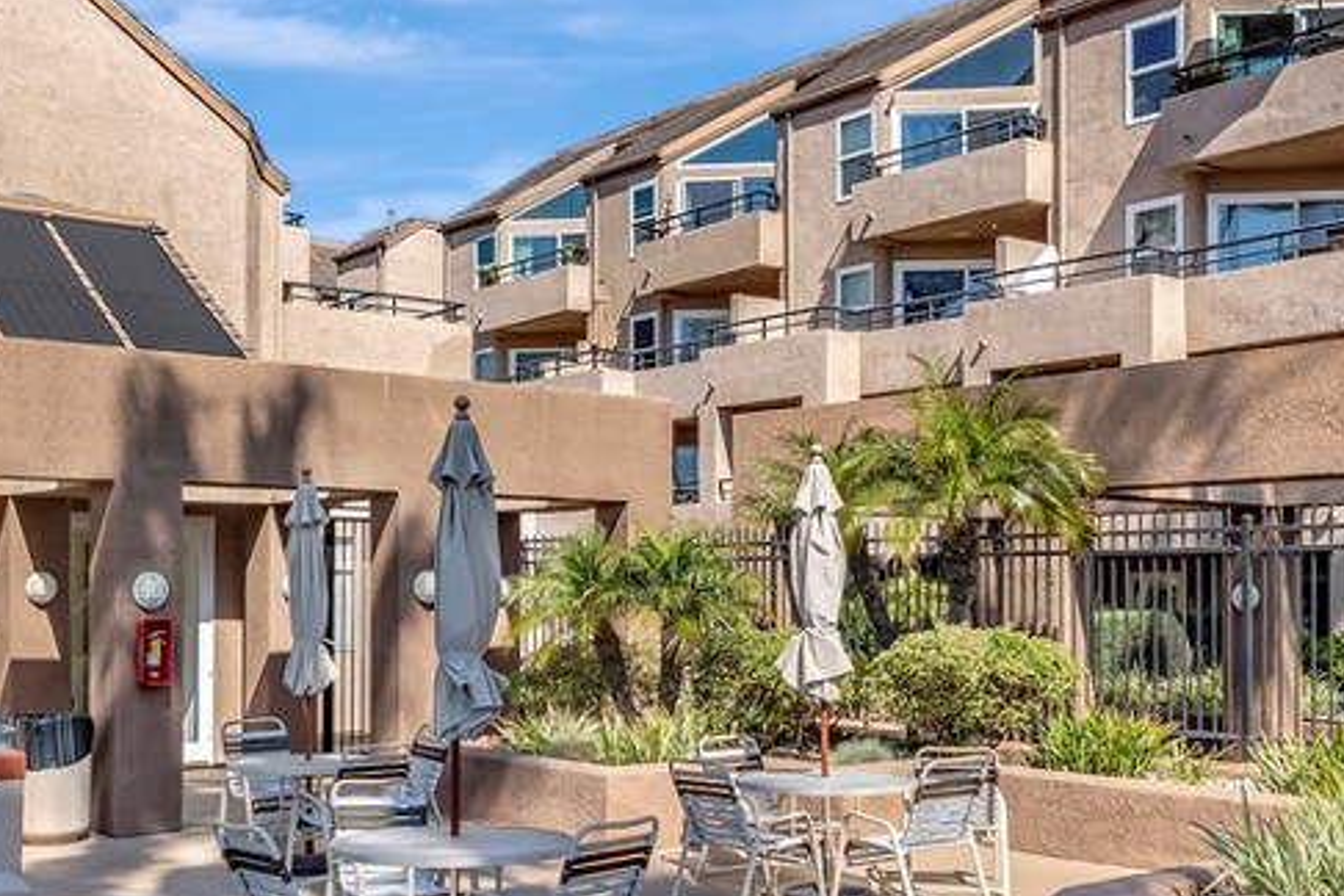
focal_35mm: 40
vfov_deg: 33.2
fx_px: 1493
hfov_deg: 48.2
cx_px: 556
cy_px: 567
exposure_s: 1/500
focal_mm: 12.7
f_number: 5.6
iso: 100
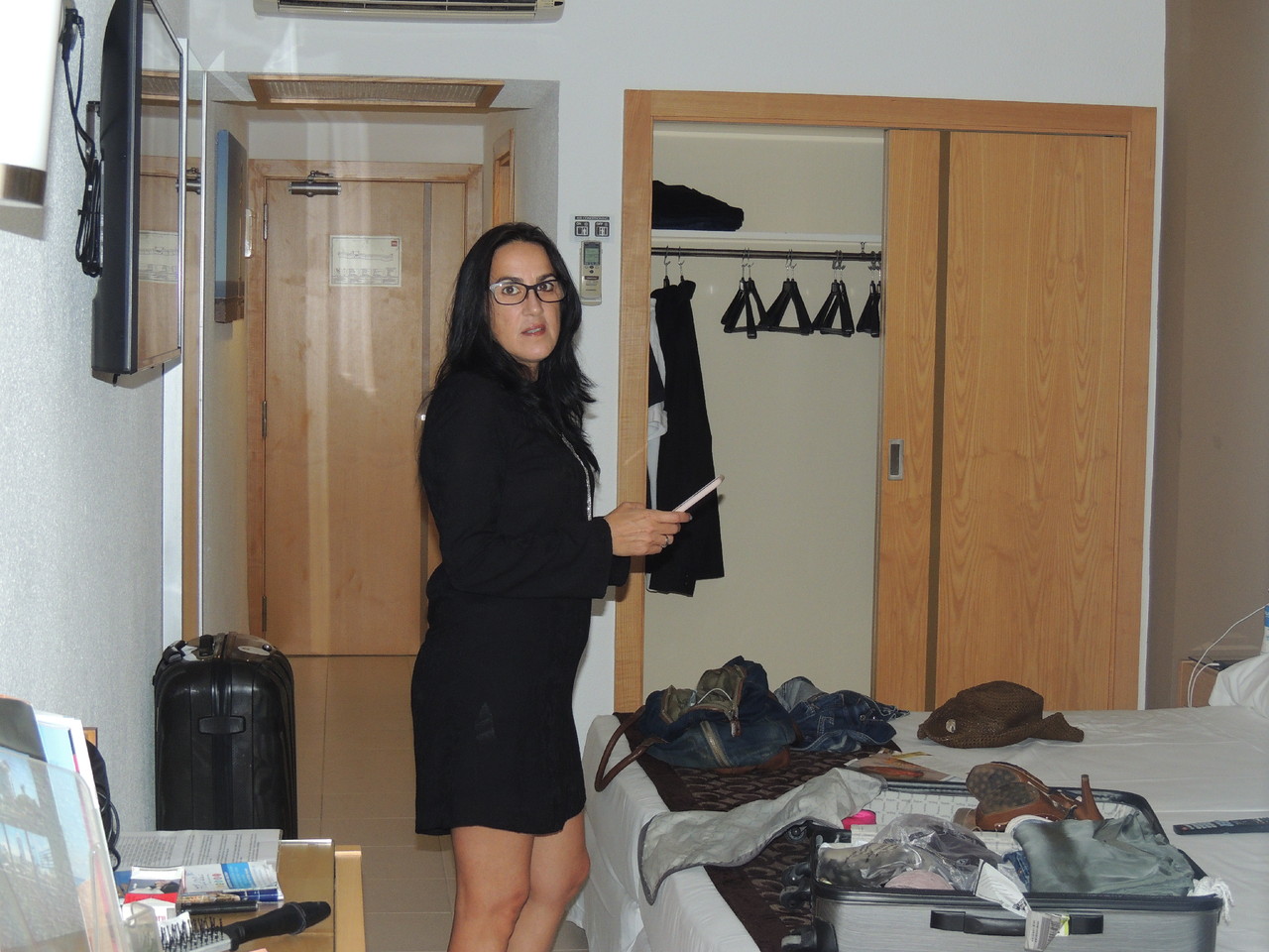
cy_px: 476
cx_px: 634
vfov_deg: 24.4
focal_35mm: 60
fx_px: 2200
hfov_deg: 32.2
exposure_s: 1/50
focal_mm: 10.7
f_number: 3.7
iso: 280
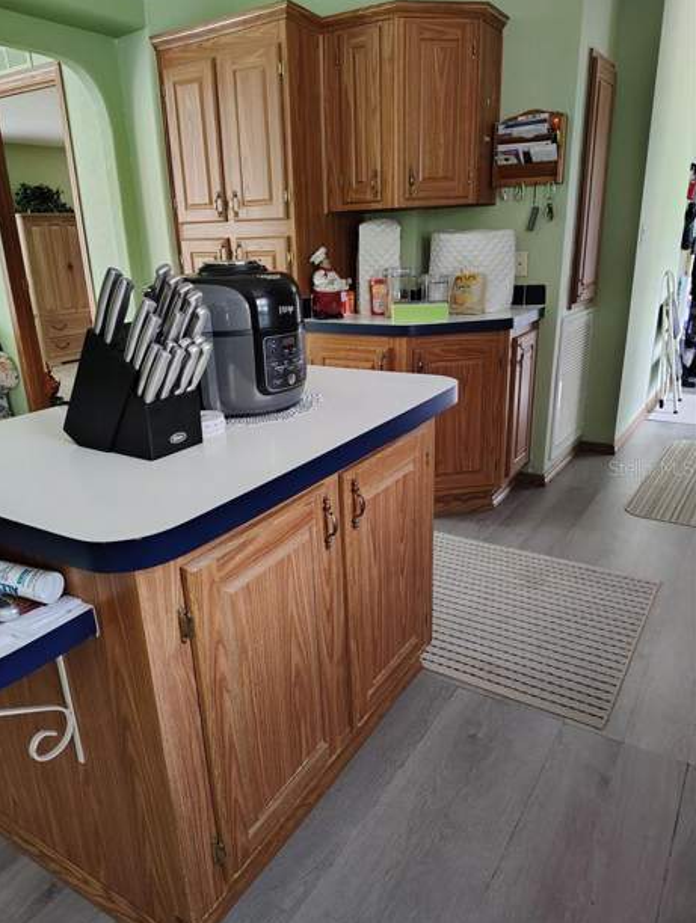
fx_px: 668
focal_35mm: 25
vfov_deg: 69.3
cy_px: 468
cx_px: 335
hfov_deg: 55.0
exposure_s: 1/60
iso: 1591
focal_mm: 5.56
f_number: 1.8
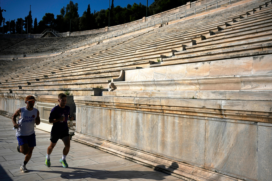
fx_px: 264
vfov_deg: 37.8
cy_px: 90
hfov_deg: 54.4
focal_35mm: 35
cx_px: 136
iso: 100
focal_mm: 35
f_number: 5
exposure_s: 1/6400
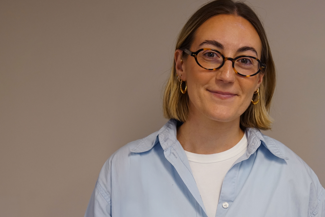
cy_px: 140
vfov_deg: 17.7
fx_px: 695
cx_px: 220
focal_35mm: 77
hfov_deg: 26.2
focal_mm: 50
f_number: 4
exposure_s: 1/160
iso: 1600
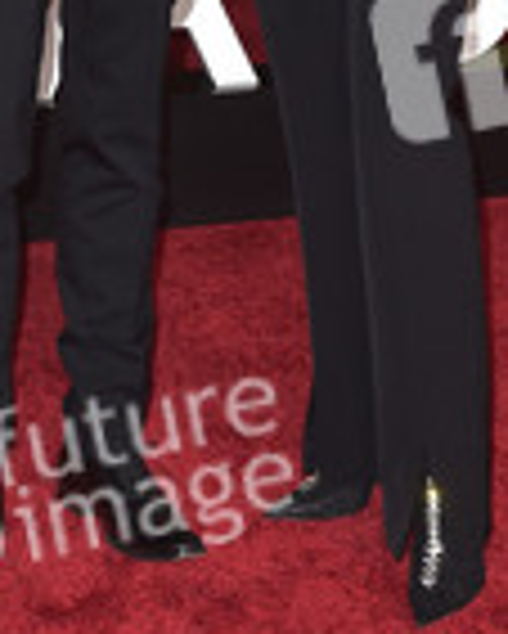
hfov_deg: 12.1
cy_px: -189
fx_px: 2403
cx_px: 196
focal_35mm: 128
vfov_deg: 14.4
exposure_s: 1/250
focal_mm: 48
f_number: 6.3
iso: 1000
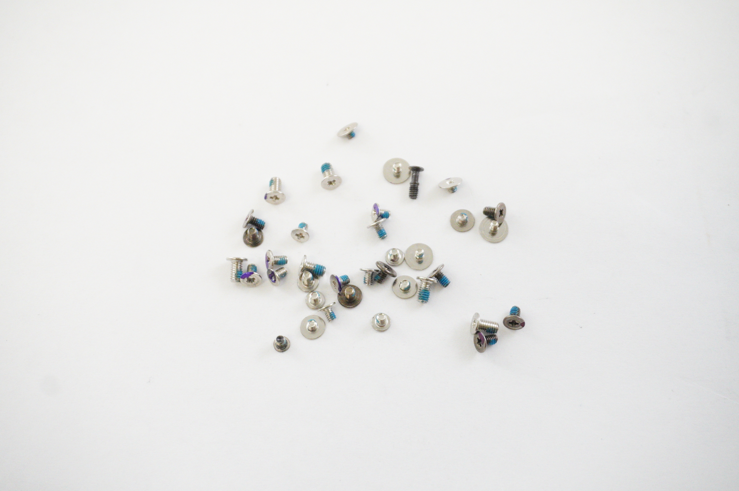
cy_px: 246
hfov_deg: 37.9
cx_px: 370
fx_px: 1077
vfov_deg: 25.7
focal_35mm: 52
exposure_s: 1/320
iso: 6400
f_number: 5.6
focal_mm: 35
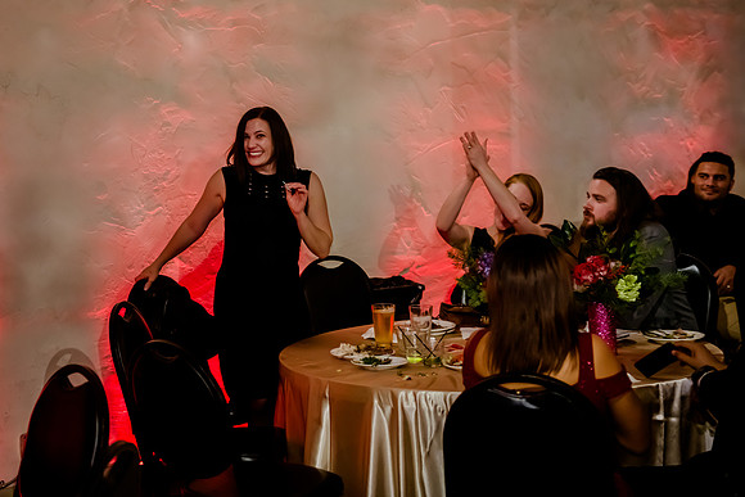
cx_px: 292
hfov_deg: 31.5
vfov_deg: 21.4
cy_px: 196
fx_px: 1316
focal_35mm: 64
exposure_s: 1/200
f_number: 2.8
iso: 5000
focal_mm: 52
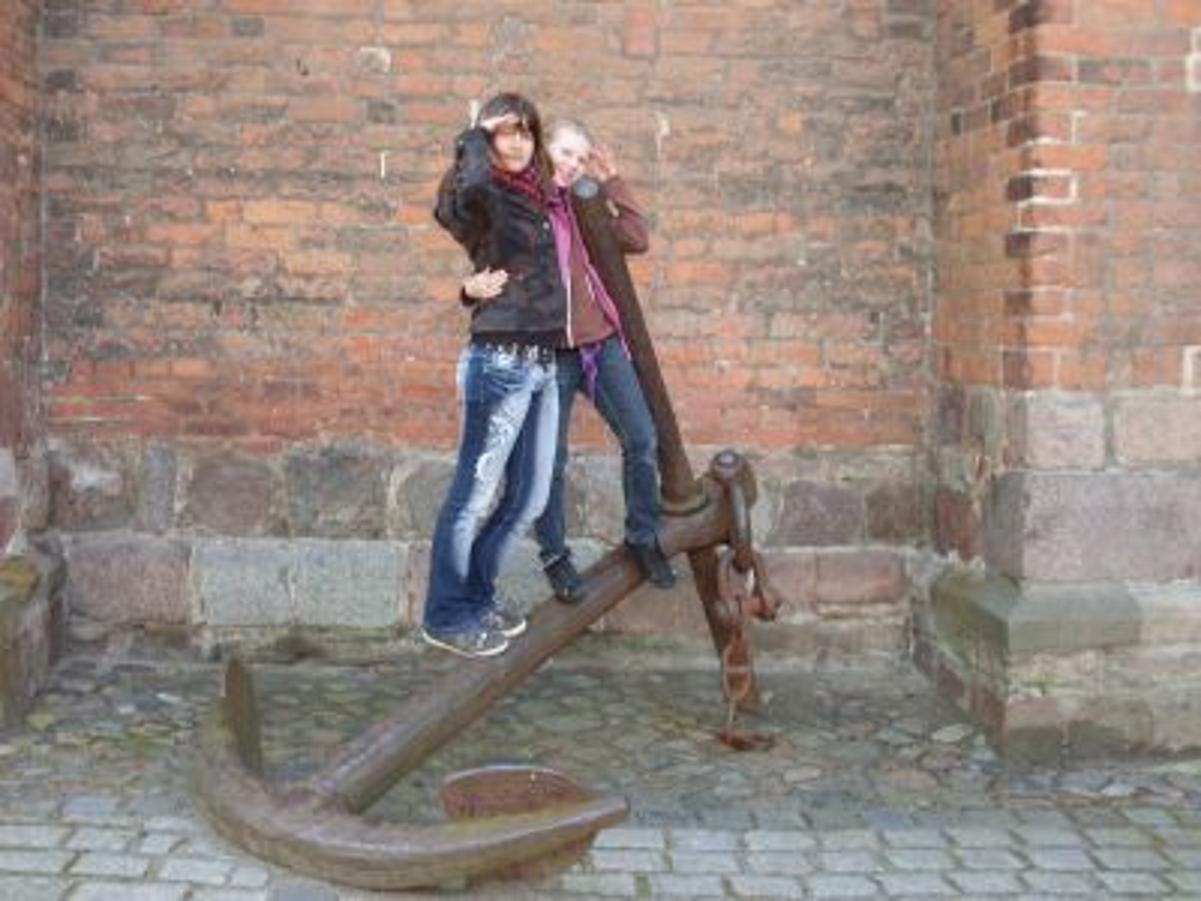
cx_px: 600
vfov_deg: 29.7
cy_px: 450
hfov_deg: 38.9
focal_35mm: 49
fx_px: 1700
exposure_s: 1/90
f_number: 3.1
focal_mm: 8.1
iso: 100
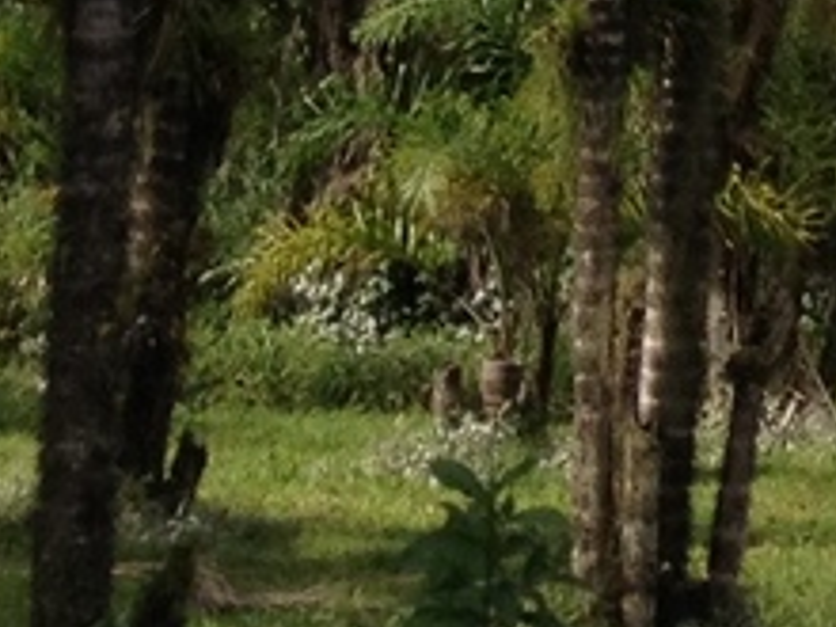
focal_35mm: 254
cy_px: -1395
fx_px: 6134
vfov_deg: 5.4
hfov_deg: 7.4
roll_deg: -0.5
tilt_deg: +11.0
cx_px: 1748
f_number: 2.4
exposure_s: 1/935
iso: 50
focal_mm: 4.28
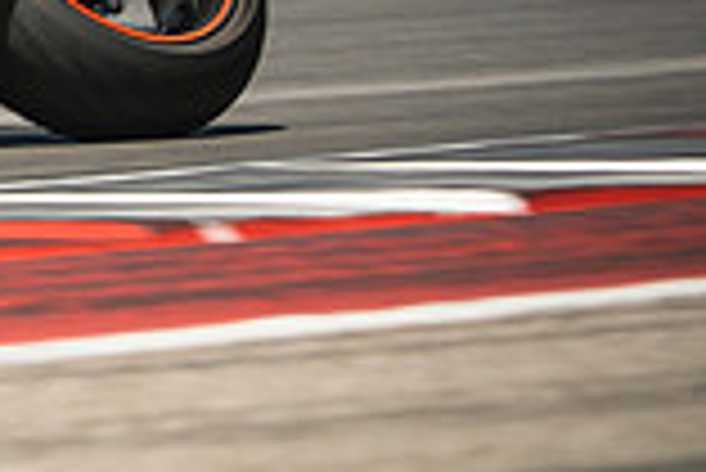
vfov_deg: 0.9
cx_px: -594
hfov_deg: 1.3
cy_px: -200
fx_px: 30523
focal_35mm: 1555
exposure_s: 1/320
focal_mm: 280
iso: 500
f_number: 2.8
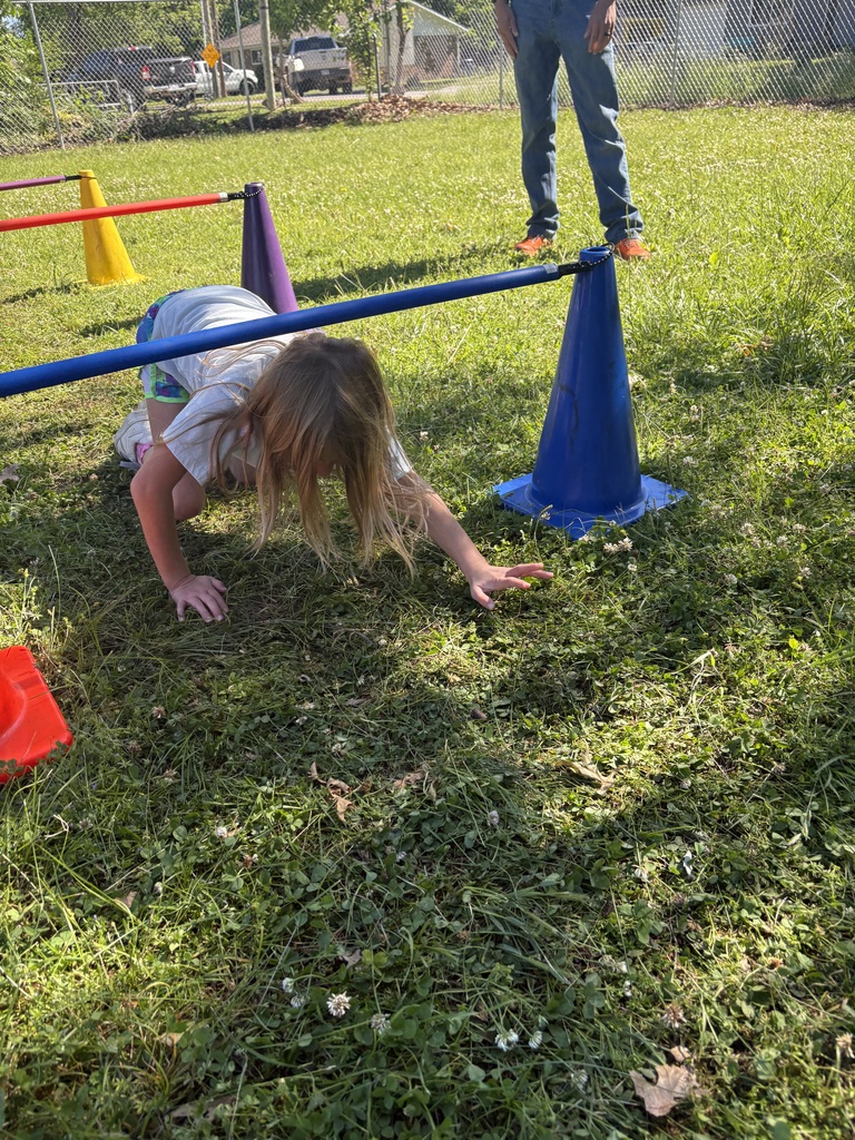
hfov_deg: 53.1
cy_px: 570
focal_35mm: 26
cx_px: 428
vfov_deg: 67.3
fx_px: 856
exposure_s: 1/596
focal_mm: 5.96
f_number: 1.6
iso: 50
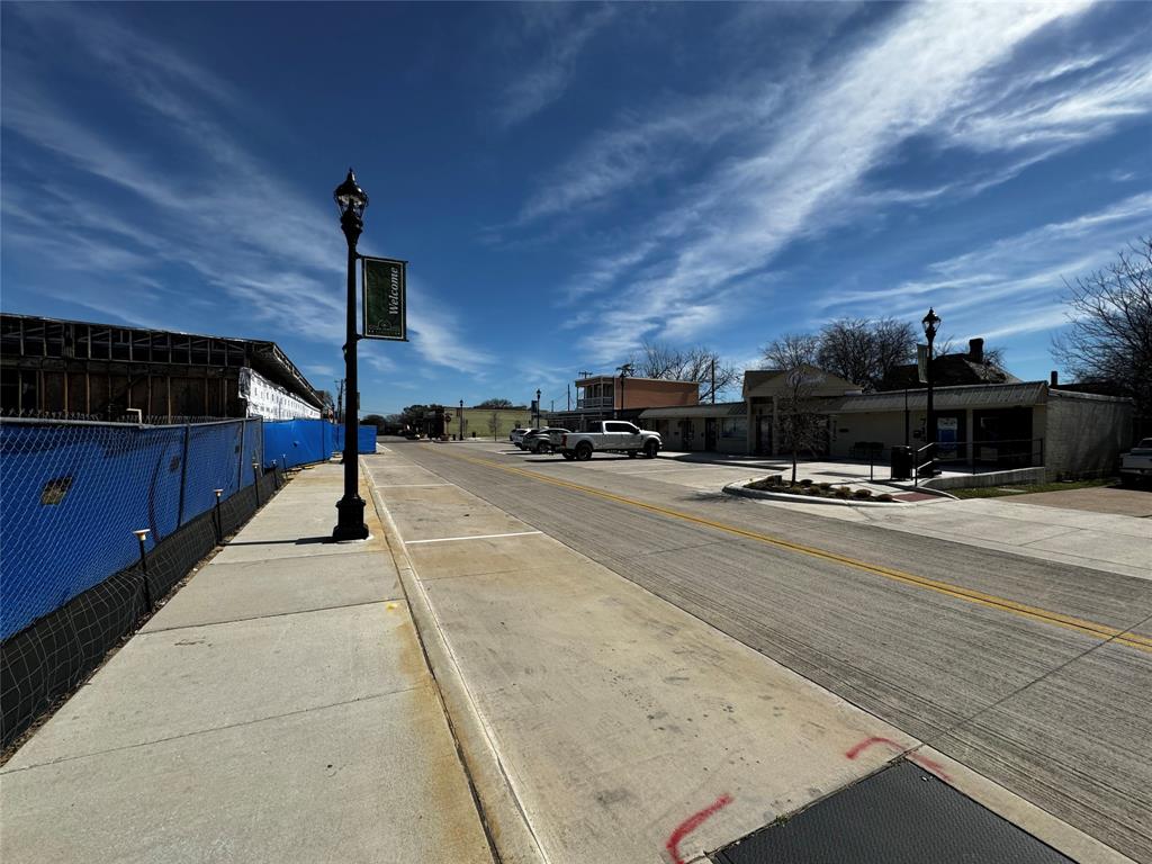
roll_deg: -0.8
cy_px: 432
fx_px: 466
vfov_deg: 85.7
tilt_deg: -1.6
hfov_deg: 102.1
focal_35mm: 14
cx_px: 576
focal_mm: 2.22
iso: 50
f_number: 2.2
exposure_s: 1/4132
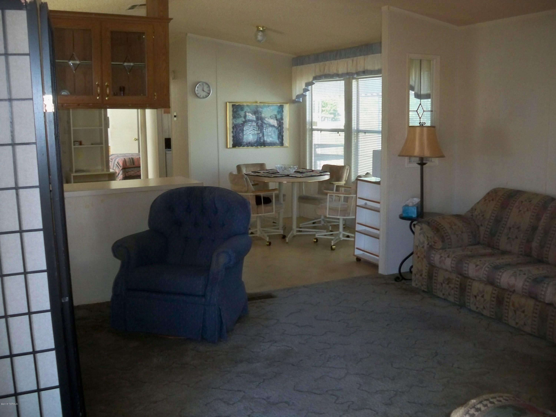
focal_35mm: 35
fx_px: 562
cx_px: 278
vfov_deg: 40.7
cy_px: 208
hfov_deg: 52.6
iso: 400
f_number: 3.1
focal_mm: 6.3
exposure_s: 1/60
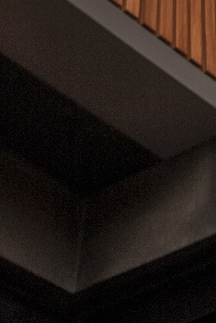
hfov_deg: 18.6
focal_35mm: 72
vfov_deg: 19.0
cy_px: -300
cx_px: 204
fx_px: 647
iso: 100
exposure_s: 1/2000
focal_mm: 16
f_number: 2.8
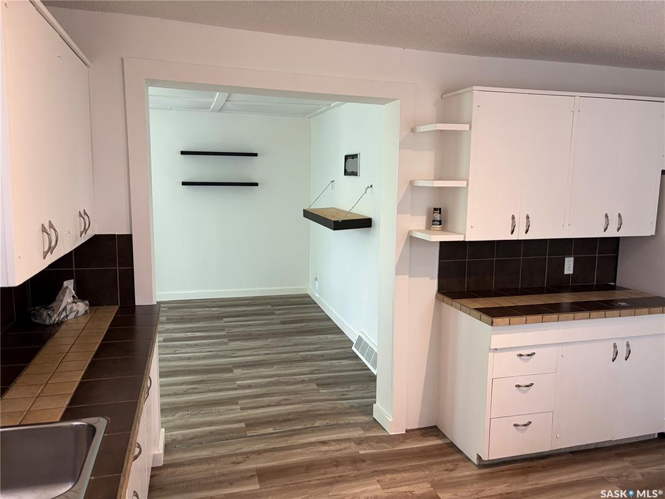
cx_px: 332
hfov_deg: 67.3
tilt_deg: -9.0
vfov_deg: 53.1
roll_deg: +0.9
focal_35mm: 26
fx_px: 499
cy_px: 250
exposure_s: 1/60
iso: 160
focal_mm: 5.96
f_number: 1.6
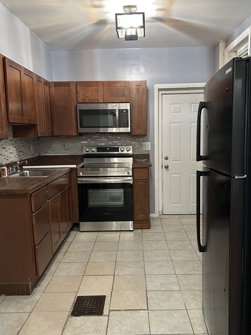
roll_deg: +0.6
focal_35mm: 31
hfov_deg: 45.3
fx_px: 300
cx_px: 141
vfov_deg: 58.3
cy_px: 180
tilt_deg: -9.6
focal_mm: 5.7
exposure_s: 1/60
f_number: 1.5
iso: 320
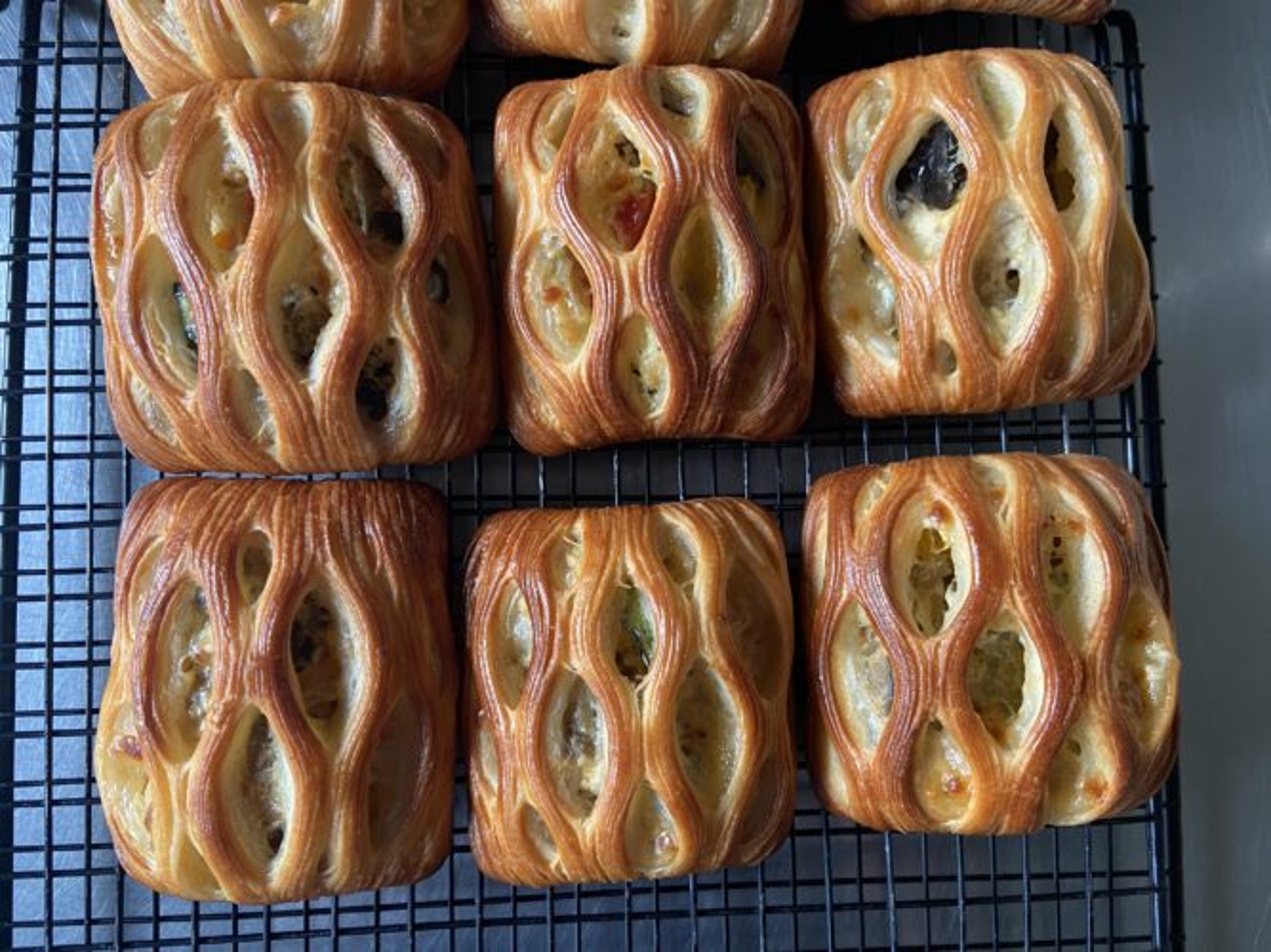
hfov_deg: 67.3
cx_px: 636
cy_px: 476
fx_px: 954
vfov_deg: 53.0
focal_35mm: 26
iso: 125
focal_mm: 4.25
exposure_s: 1/60
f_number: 1.8
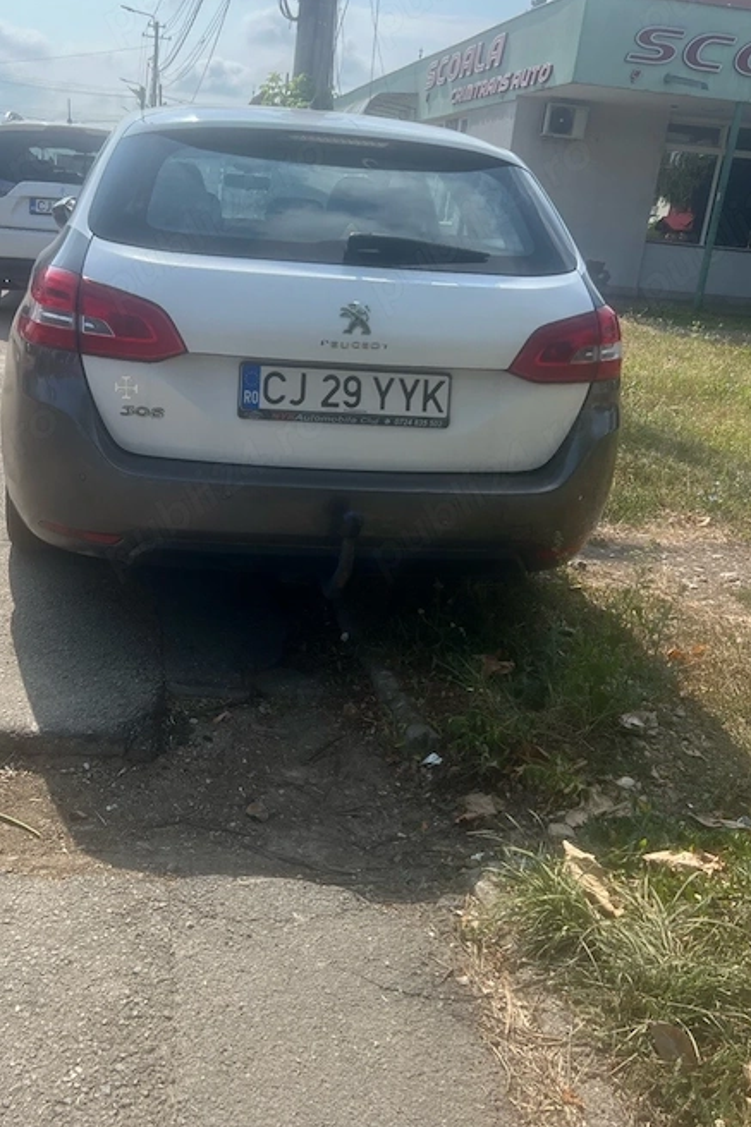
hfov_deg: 39.7
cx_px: 282
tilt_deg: -13.3
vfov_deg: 57.2
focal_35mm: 33
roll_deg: -4.7
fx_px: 1033
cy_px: 531
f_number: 1.5
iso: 50
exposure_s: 1/3077
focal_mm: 5.7
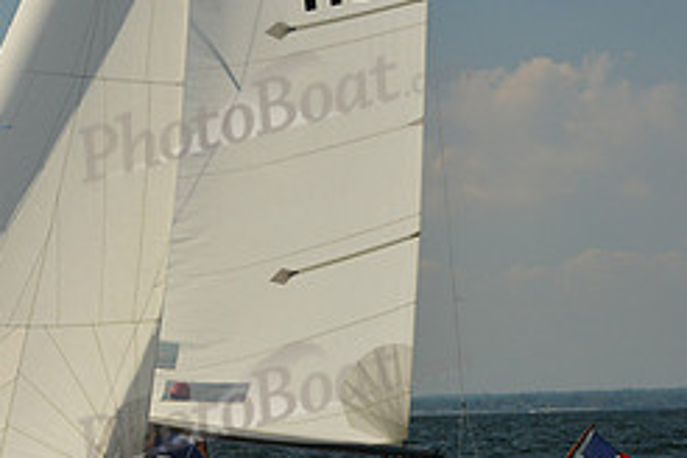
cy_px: 295
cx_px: -64
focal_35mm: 165
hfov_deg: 12.3
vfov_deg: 8.3
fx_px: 3149
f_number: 10
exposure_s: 1/1600
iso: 1000
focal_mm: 70
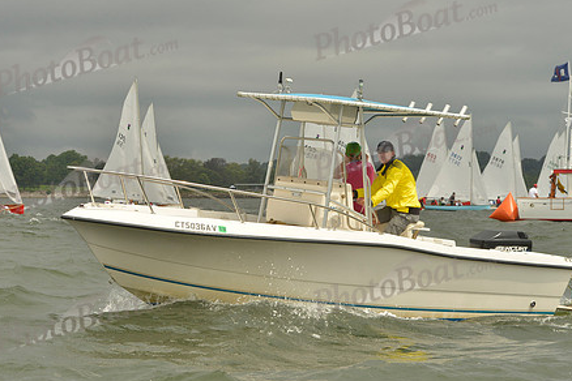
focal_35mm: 114
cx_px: 247
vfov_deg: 12.0
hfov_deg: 17.9
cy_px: 233
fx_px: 1811
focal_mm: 86
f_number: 11
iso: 400
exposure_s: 1/1250
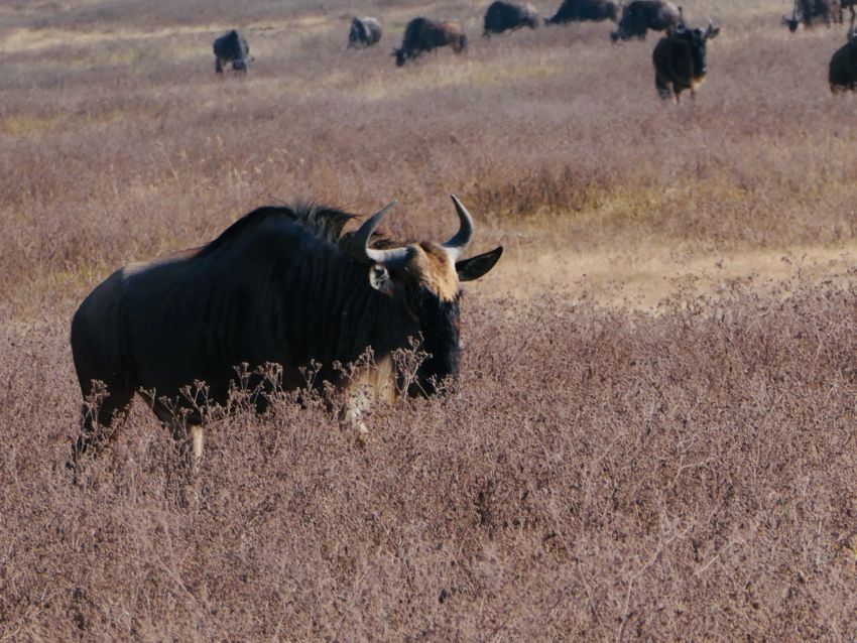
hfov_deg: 2.8
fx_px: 17830
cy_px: 322
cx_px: 428
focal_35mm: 720
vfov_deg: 2.1
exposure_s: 1/200
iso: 80
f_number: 8
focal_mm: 129
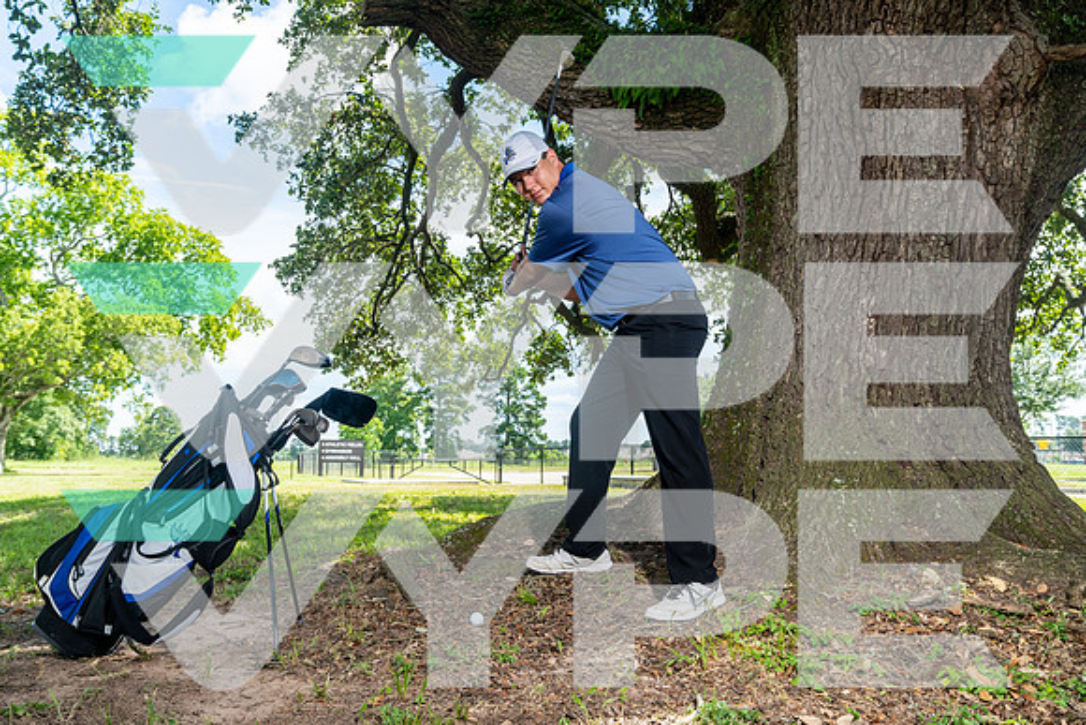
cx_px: 543
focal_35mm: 32
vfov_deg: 41.1
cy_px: 362
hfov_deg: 58.7
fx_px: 966
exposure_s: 1/125
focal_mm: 32
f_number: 8
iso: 100
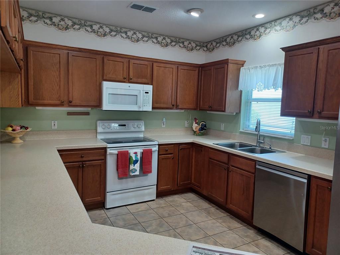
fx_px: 246
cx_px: 170
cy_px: 128
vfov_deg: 54.9
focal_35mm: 25
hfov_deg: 69.4
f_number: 1.8
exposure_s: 1/50
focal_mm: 4.6
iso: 250
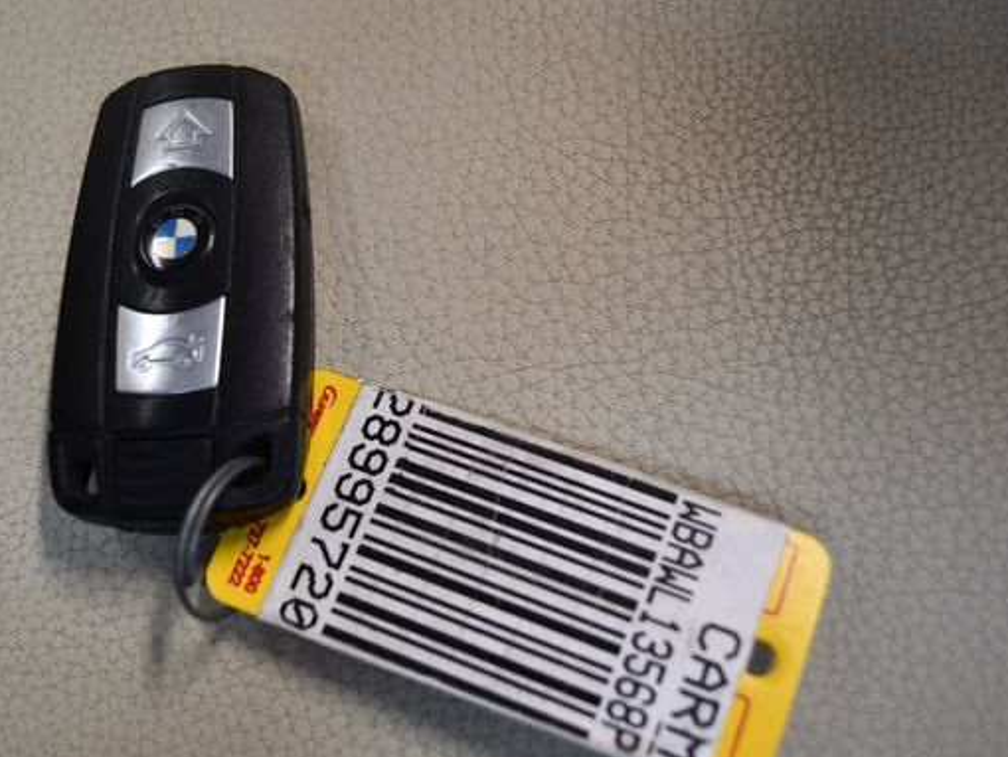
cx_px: 437
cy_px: 356
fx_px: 1369
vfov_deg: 30.9
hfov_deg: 40.3
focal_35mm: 47
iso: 1400
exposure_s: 1/125
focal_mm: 26
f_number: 4.2
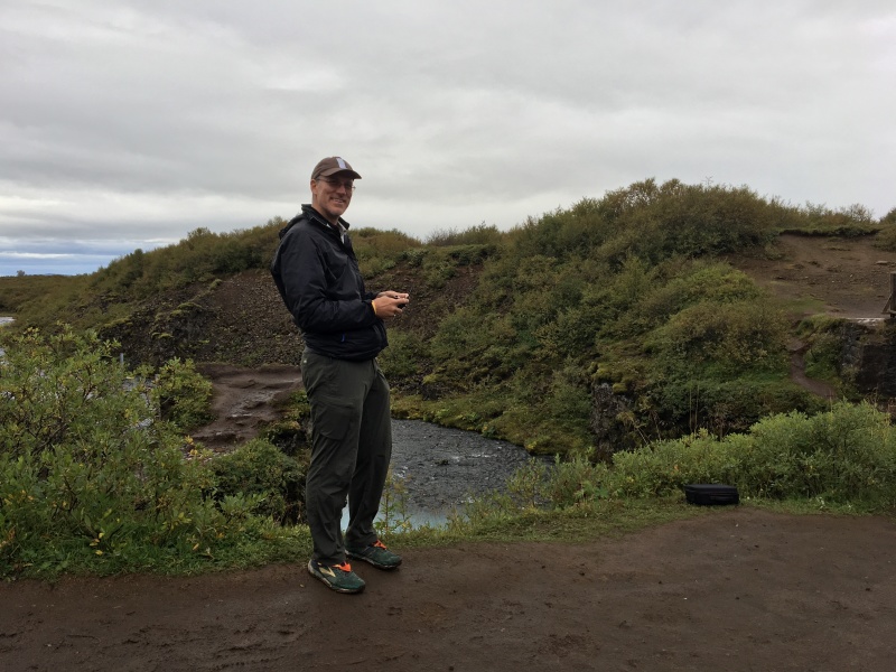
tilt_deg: -5.4
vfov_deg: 48.2
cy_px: 336
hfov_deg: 61.7
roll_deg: +0.9
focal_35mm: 29
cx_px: 448
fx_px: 751
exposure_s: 1/242
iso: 25
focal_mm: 4.15
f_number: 2.2
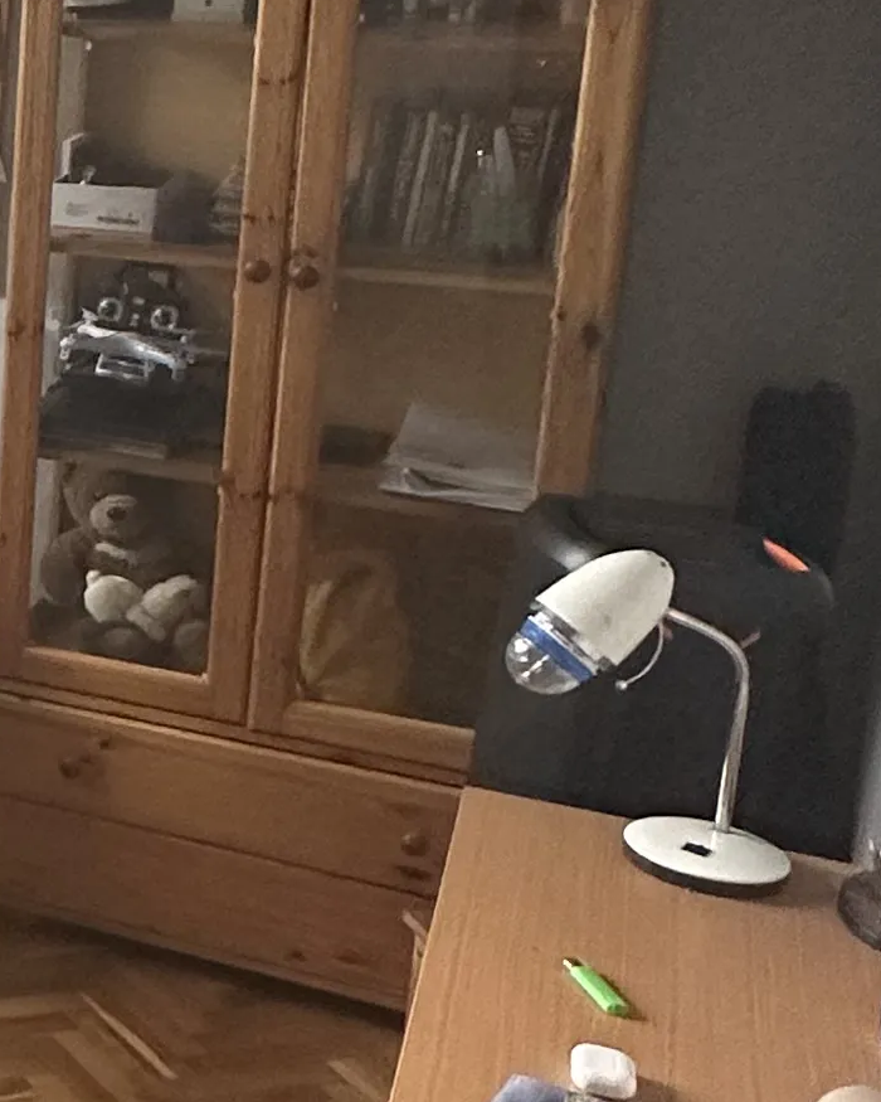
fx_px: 2053
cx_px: -768
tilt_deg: -14.4
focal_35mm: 63
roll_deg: +1.6
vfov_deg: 29.8
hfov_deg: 18.3
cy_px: 351
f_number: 2.2
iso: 250
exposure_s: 1/99
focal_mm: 2.22
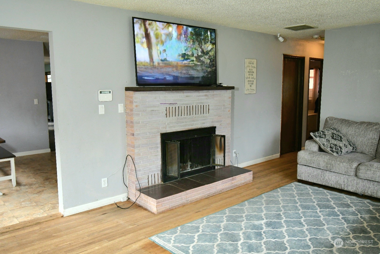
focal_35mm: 30
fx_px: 317
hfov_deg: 61.9
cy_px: 127
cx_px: 190
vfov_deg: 43.6
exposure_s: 1/125
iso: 1250
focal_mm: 20
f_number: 5.6
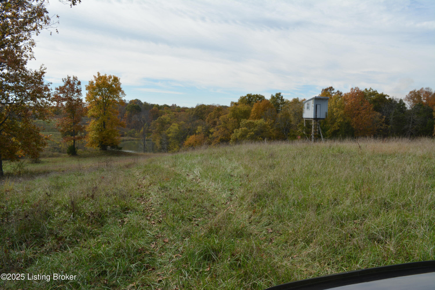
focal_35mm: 27
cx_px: 218
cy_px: 145
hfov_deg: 67.4
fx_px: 326
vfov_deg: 47.9
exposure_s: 1/250
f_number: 8
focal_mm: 18
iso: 110
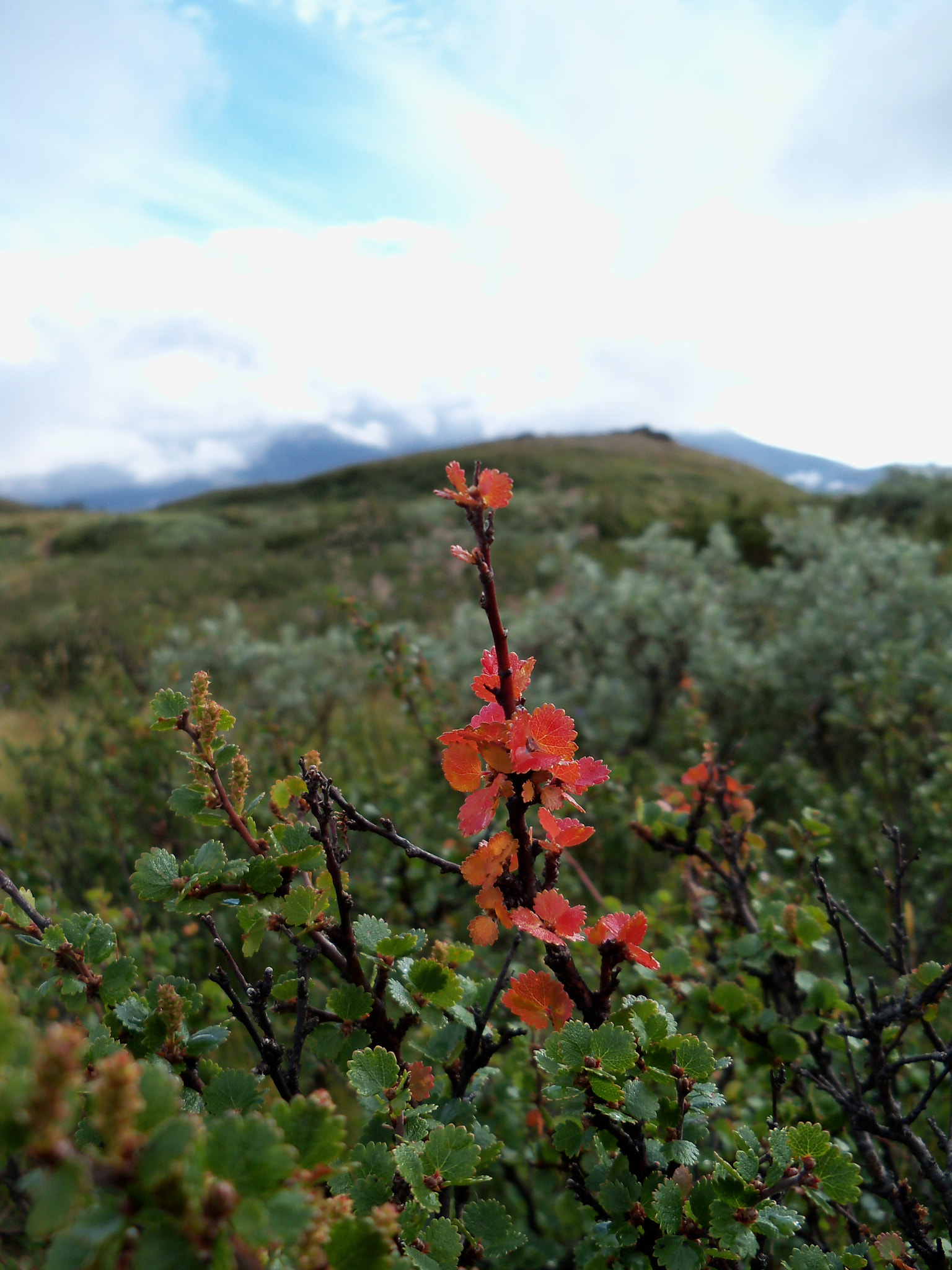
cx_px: 476
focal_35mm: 35
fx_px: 1283
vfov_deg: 52.6
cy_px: 635
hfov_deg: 40.7
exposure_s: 1/400
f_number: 3.5
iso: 80
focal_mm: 6.2
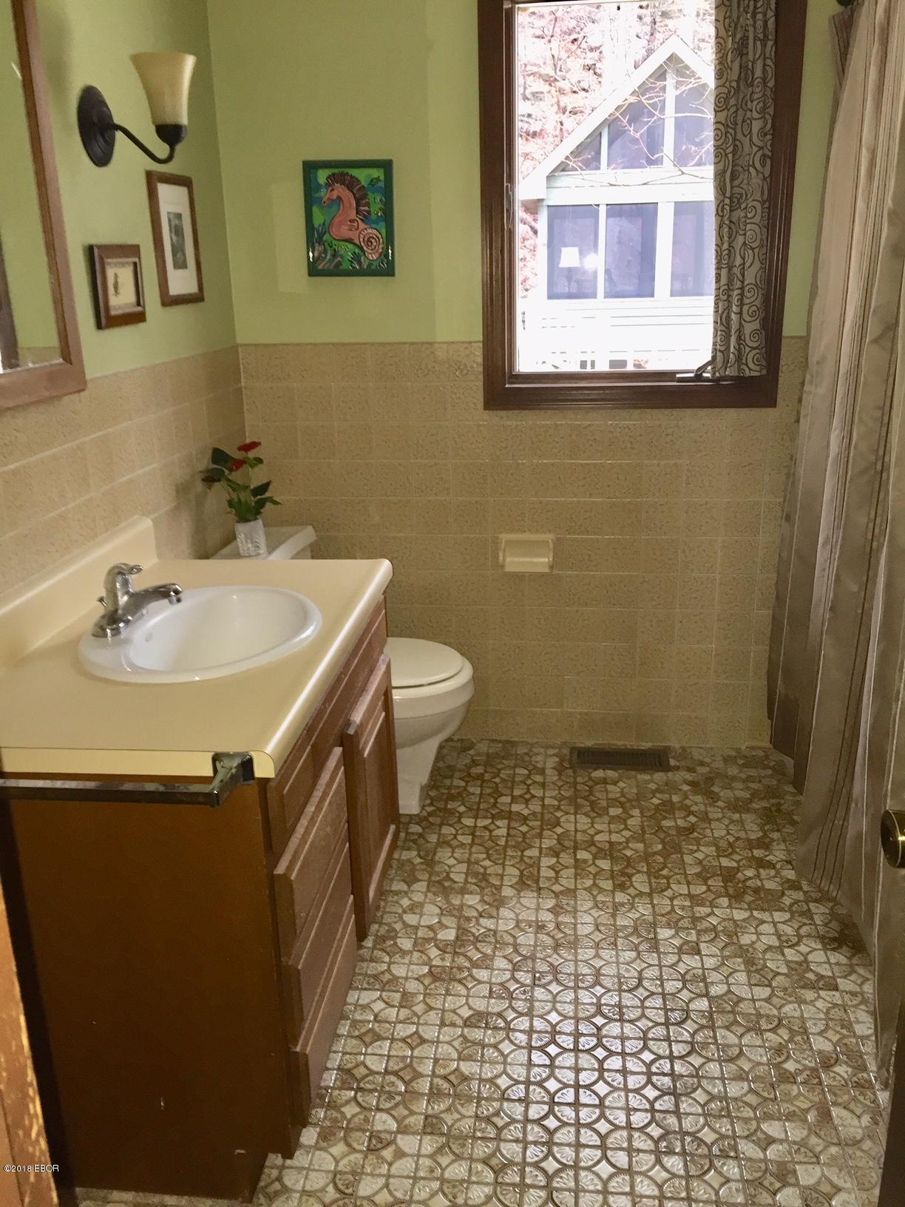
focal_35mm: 29
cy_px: 604
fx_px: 1011
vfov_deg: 61.7
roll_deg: +0.9
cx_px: 452
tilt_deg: -17.5
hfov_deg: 48.2
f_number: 2.2
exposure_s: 1/17
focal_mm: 4.15
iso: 100
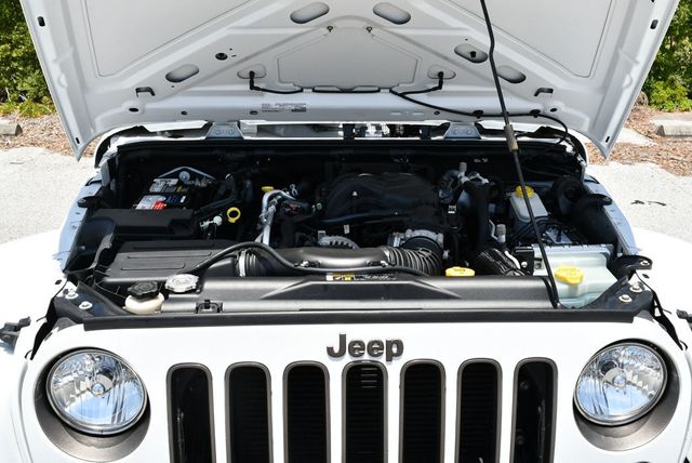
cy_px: 232
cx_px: 346
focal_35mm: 36
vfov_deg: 36.9
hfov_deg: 53.1
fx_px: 693
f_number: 8
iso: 140
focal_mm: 18
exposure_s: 1/250
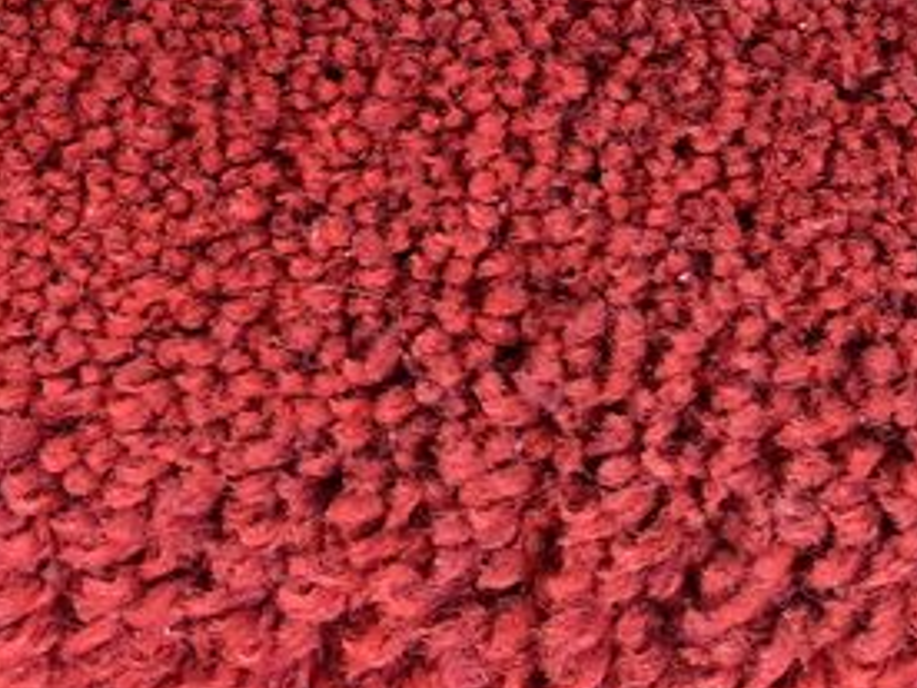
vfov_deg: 14.9
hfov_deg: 19.6
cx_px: 50
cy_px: 10
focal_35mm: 98
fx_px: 2596
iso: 640
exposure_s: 1/60
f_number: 1.8
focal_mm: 4
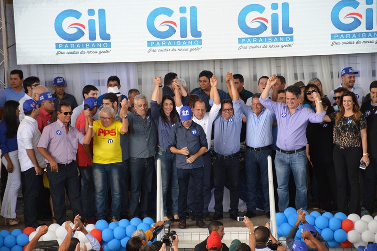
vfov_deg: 7.0
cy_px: 126
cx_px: 188
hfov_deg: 10.6
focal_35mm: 195
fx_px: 2040
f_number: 5.6
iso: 400
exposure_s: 1/100
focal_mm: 130
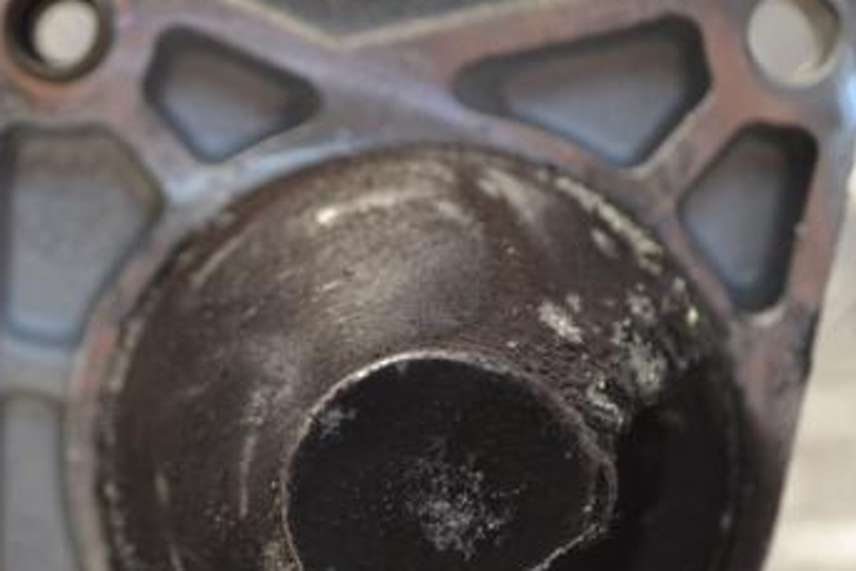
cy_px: 381
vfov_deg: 13.0
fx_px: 2498
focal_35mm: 105
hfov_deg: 19.3
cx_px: 210
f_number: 5.3
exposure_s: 1/30
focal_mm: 40
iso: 400
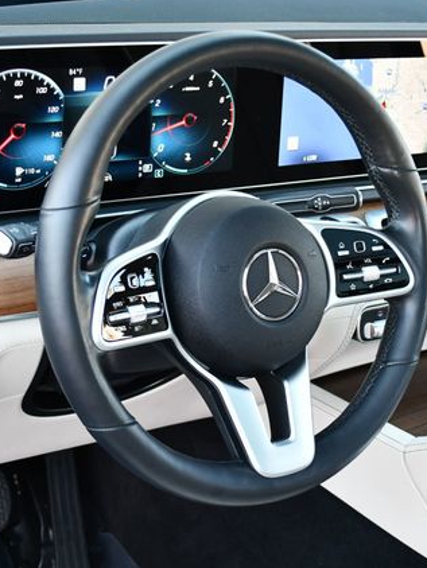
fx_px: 1150
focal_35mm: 70
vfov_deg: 27.8
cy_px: 283
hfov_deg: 21.0
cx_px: 217
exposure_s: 1/160
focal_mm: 24
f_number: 4
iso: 800
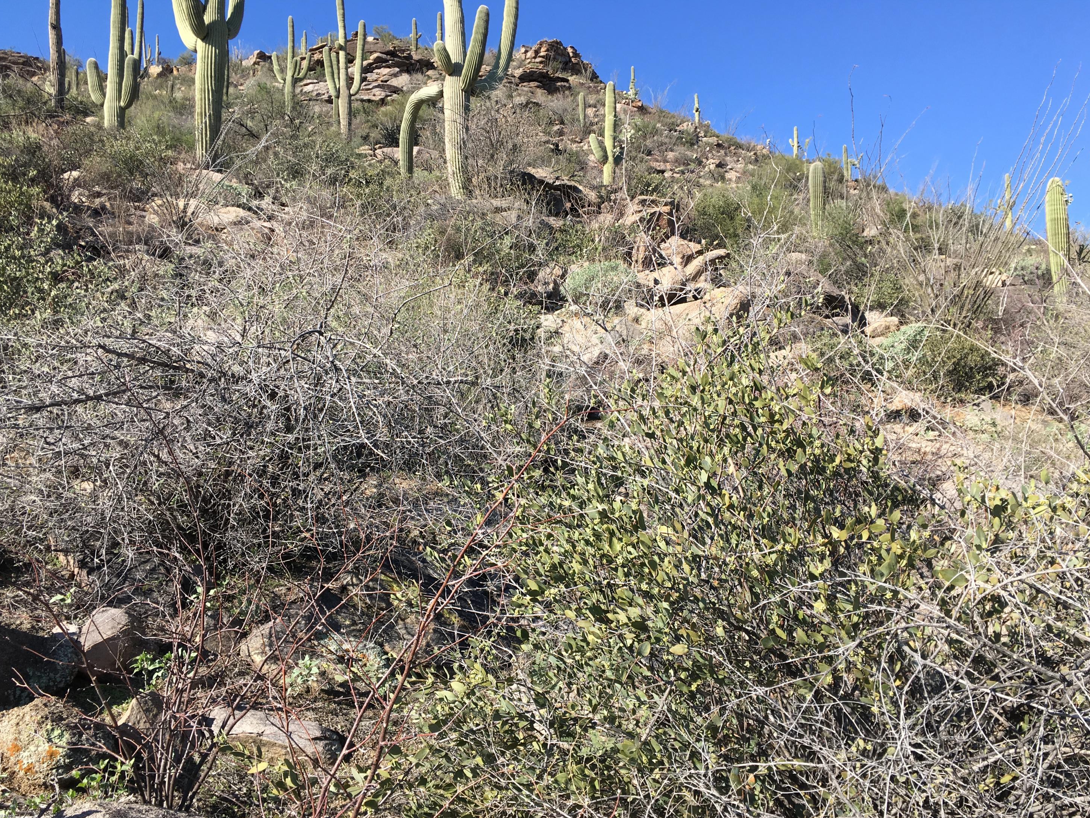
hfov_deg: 60.0
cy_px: 420
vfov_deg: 46.8
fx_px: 945
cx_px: 543
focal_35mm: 30
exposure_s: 1/884
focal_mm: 4.15
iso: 25
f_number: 2.2
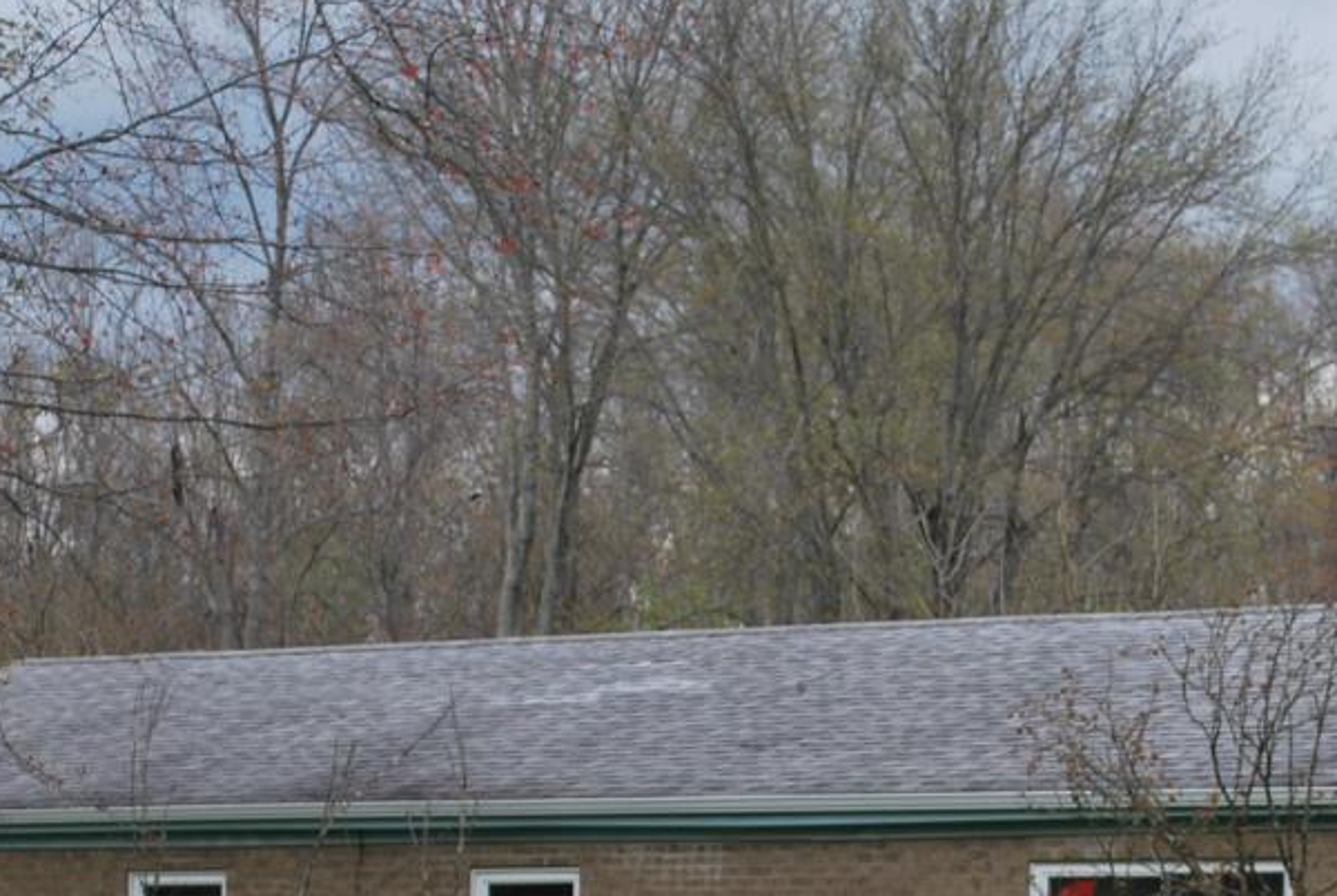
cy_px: 822
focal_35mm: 135
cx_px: 878
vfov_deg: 10.1
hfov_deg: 15.1
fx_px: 5021
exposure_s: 1/160
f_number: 6.3
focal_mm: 36
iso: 100
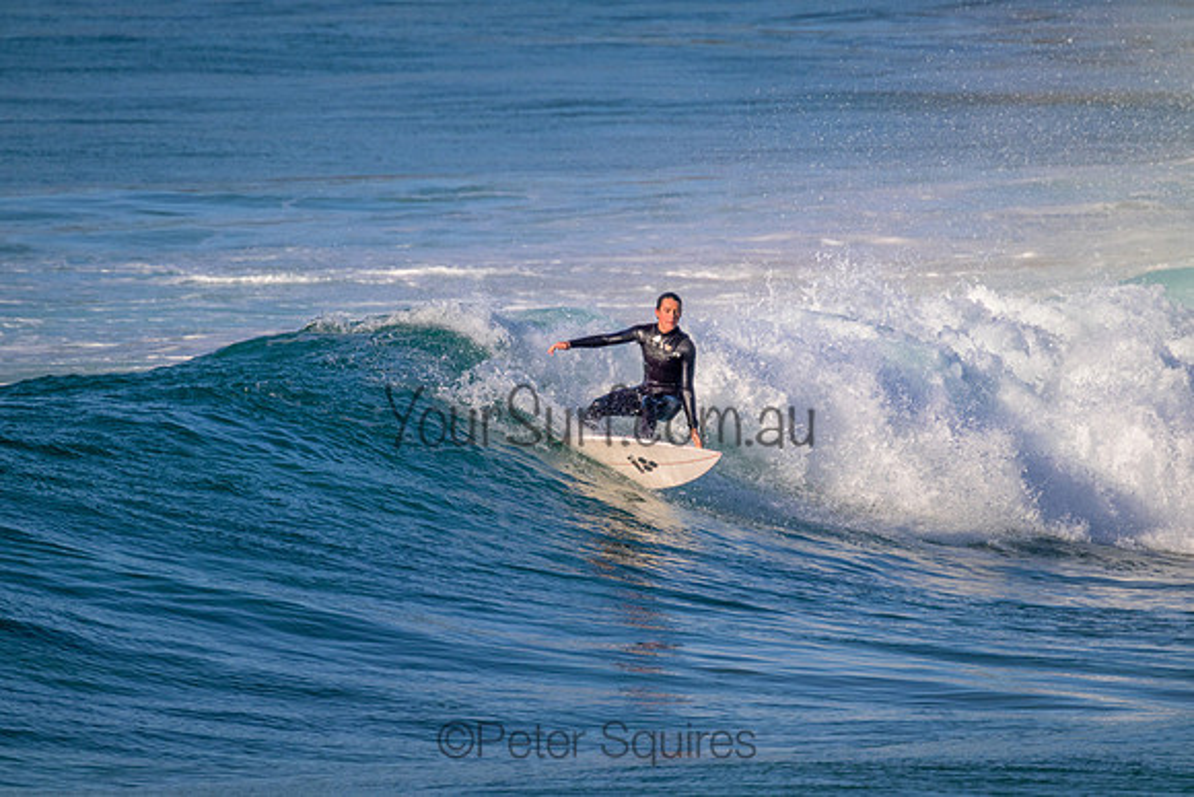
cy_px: 398
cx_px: 597
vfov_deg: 1.7
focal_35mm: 800
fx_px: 26538
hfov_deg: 2.6
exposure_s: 1/2000
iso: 1250
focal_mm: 800
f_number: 11
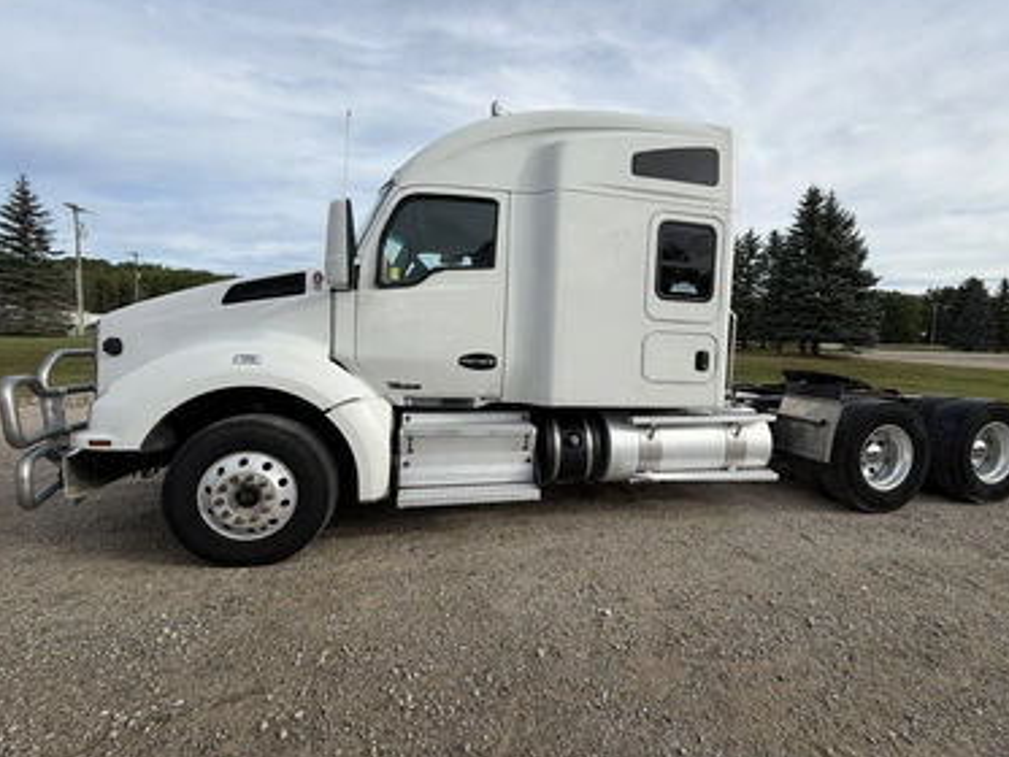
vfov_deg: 81.8
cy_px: 370
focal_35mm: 15
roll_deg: -1.0
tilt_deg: -5.2
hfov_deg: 98.1
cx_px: 533
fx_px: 437
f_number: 2.2
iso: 25
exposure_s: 1/770
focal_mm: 2.22
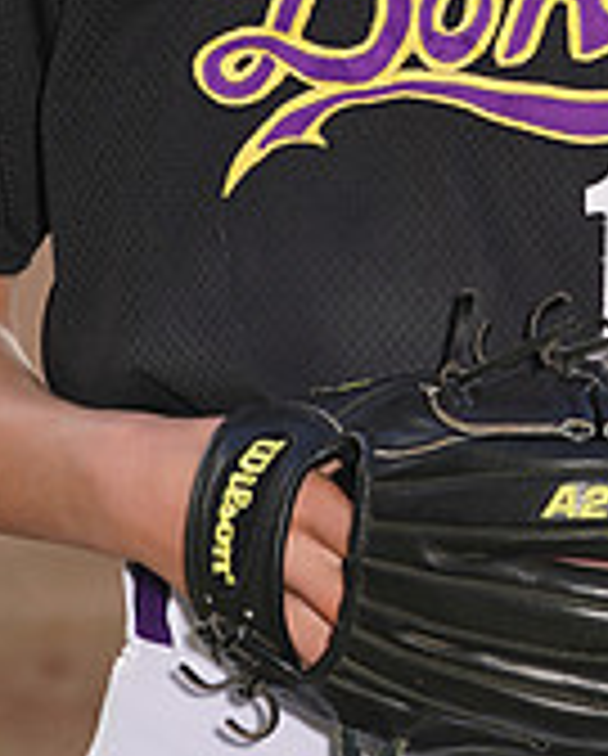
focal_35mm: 531
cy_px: -171
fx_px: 11911
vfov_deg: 3.6
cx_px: 525
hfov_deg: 2.9
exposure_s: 1/200
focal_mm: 164
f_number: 7.1
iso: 100
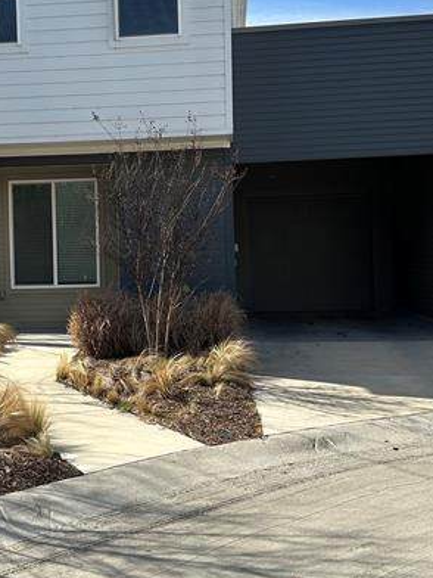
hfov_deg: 28.2
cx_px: 113
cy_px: 252
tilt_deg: +1.4
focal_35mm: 51
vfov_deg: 37.4
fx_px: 851
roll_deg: +1.6
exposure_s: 1/3968
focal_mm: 5.7
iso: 50
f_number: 1.5
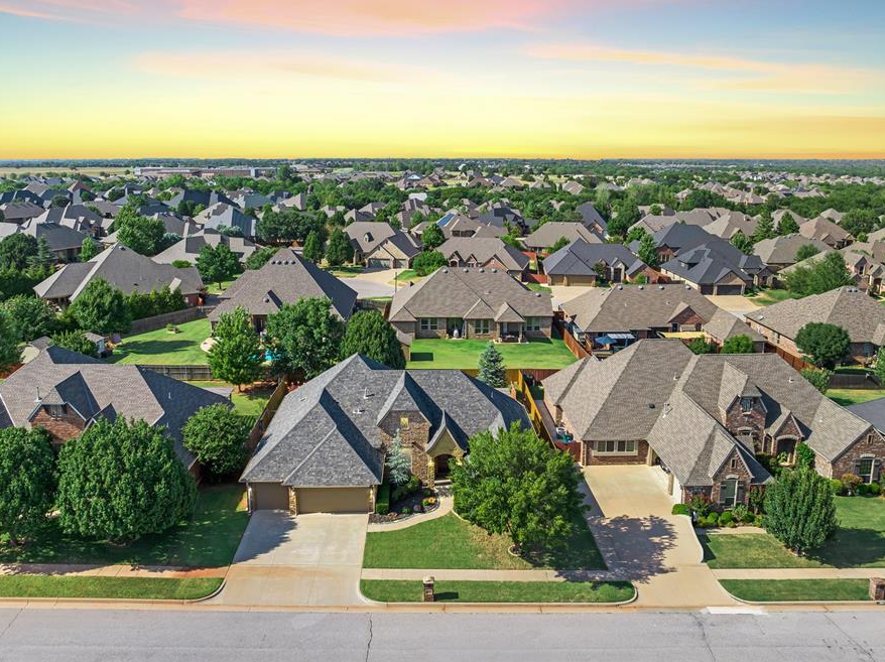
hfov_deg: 63.5
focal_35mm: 28
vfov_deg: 49.6
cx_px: 437
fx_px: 715
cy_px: 289
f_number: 2.8
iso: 120
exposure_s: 1/1250
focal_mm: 12.29
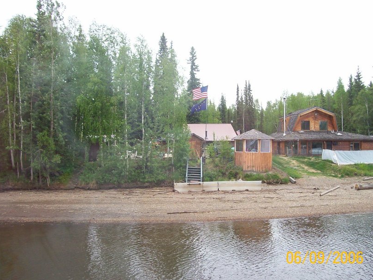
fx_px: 410
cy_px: 146
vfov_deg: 37.7
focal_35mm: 38
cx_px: 186
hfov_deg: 49.0
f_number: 2.7
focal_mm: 6
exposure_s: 1/187
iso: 80
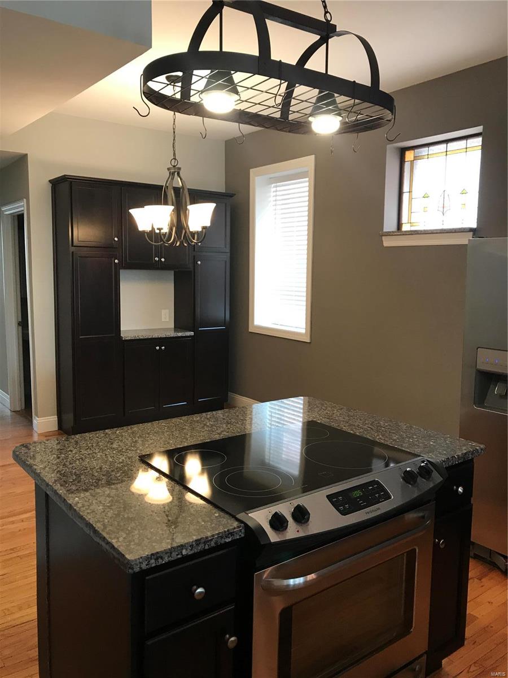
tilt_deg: -5.6
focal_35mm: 28
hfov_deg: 49.7
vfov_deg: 63.4
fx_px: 548
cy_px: 339
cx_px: 254
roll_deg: -0.8
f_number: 1.8
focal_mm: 3.99
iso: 40
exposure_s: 1/24
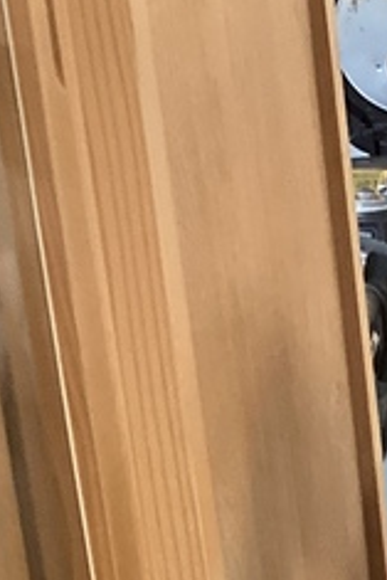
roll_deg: +2.2
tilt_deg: -24.2
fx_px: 2206
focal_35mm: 137
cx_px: 863
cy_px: 735
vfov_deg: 14.4
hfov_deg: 9.2
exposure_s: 1/60
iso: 200
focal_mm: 3.3
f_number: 2.4
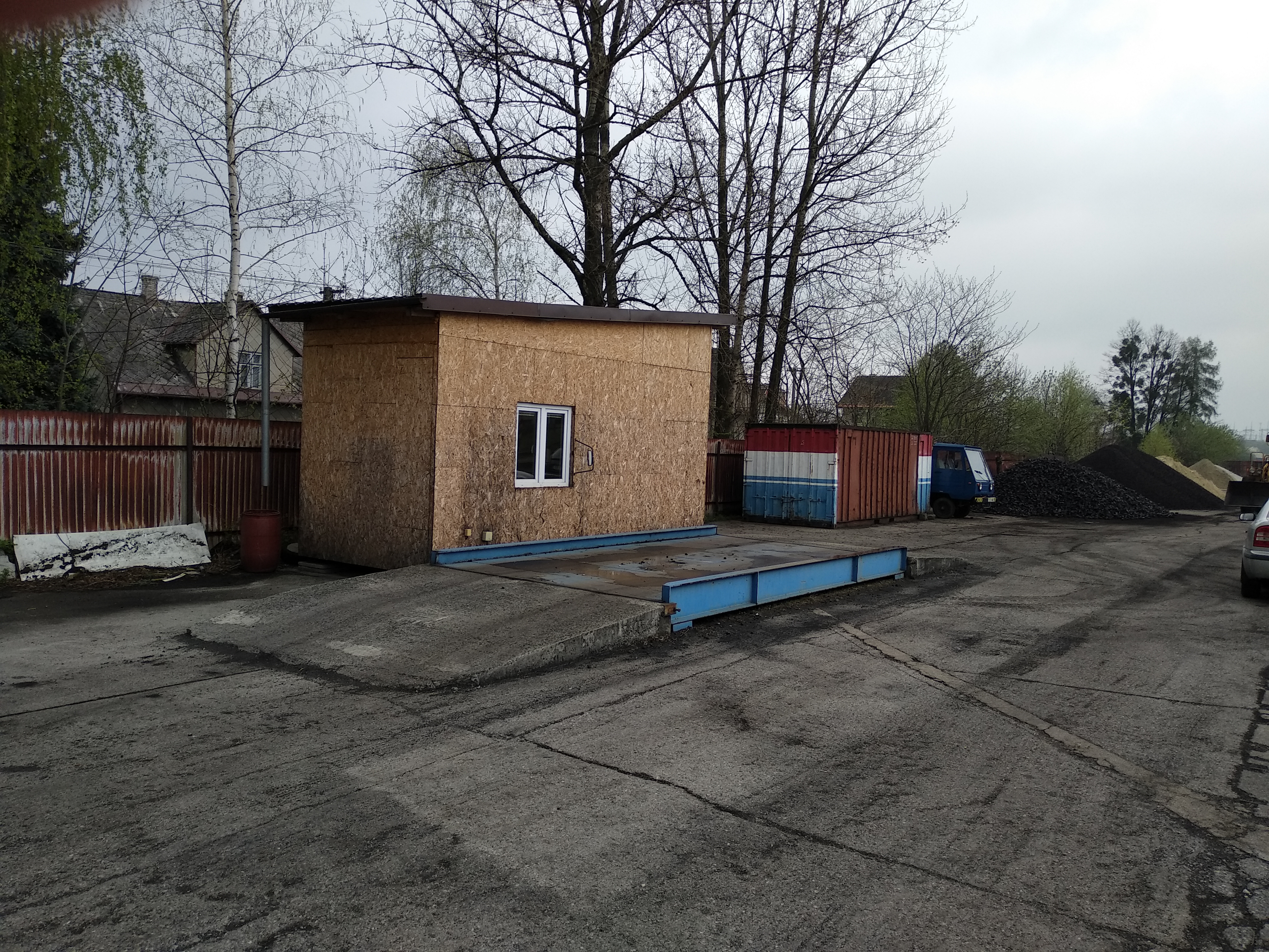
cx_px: 634
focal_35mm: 26
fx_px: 953
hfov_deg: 67.3
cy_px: 476
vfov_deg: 53.1
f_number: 2.2
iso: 125
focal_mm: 3.83
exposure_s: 1/293
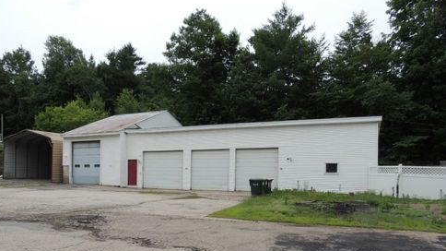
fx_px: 319
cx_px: 217
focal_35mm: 27
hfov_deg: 69.9
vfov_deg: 42.2
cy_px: 169
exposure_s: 1/640
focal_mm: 4.3
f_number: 3.7
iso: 100
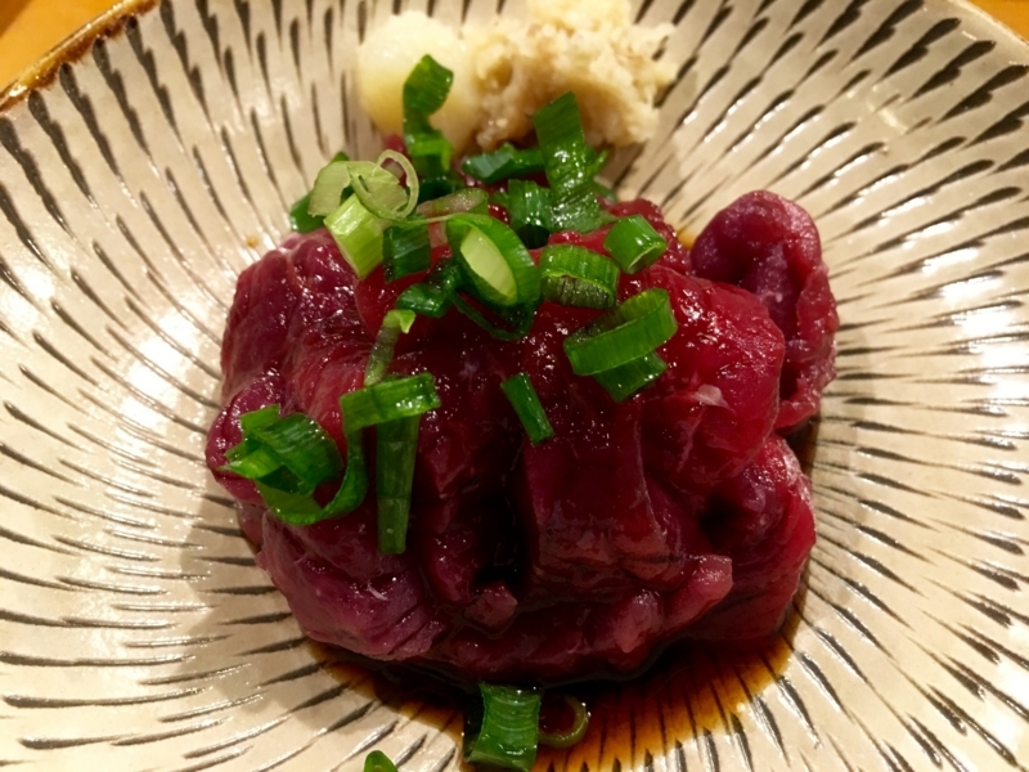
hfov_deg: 61.7
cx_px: 514
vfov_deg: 48.2
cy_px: 386
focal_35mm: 29
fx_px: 862
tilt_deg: -60.9
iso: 200
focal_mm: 4.15
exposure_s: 1/30
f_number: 2.2
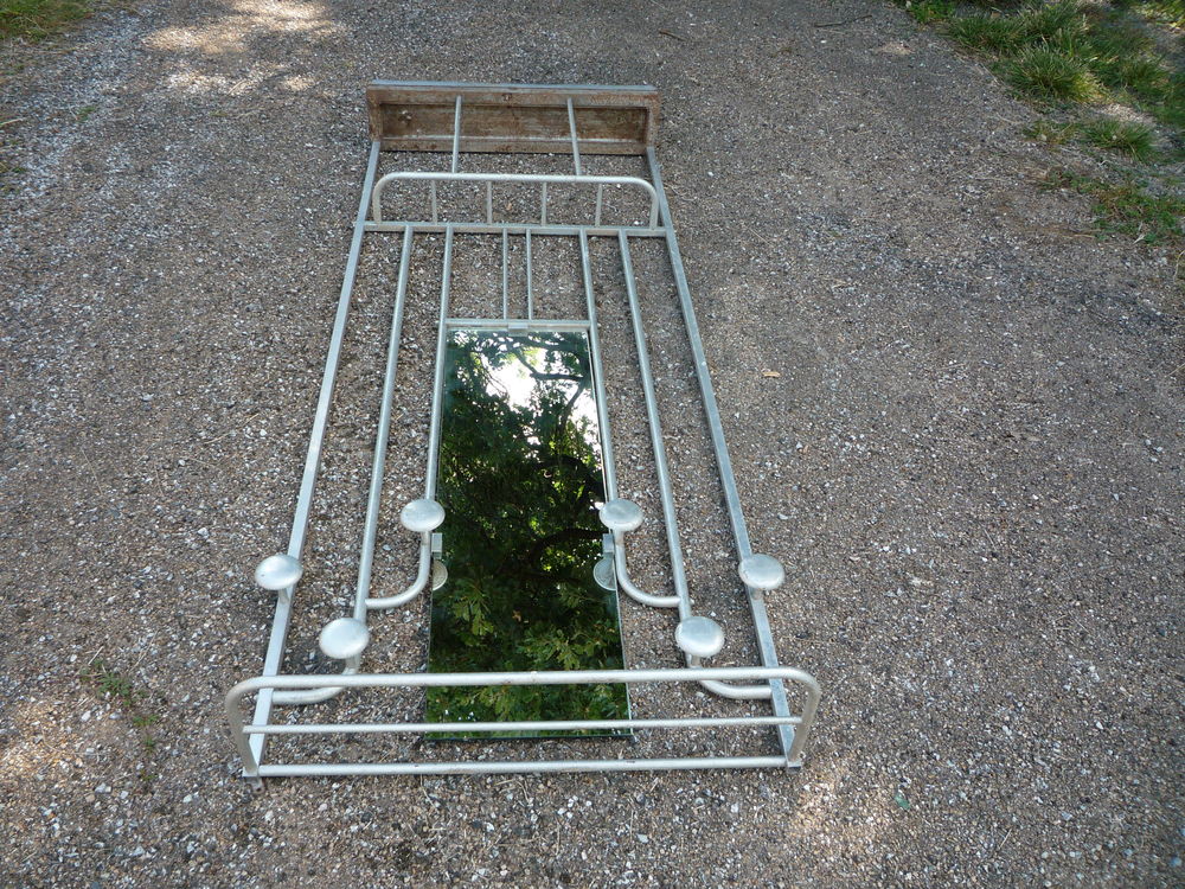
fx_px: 1027
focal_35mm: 30
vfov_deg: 46.8
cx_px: 592
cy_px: 444
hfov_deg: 60.0
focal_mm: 5.2
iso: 100
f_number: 3.5
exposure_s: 1/100
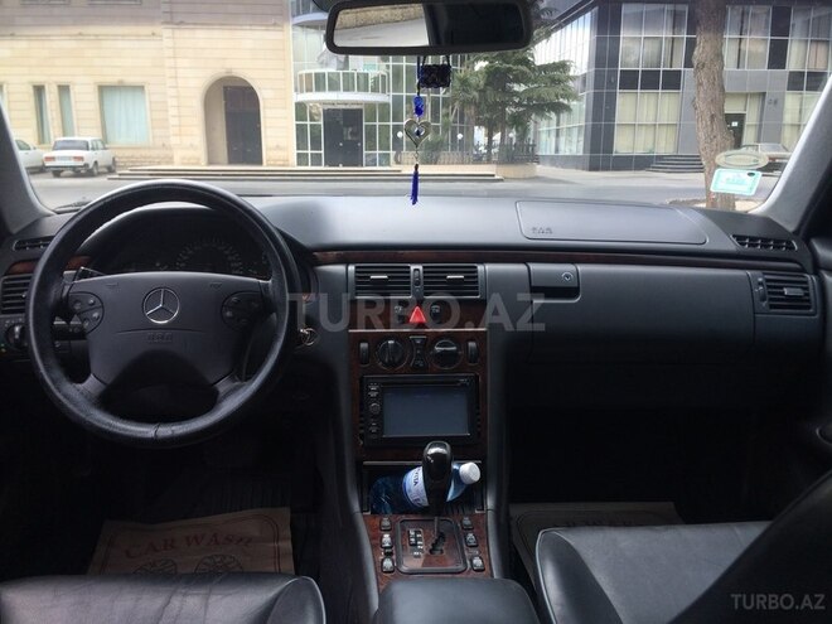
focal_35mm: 29
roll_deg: -1.0
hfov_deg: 61.7
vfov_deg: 48.2
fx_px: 697
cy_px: 312
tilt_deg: -13.5
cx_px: 416
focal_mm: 4.15
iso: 32
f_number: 2.2
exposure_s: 1/380
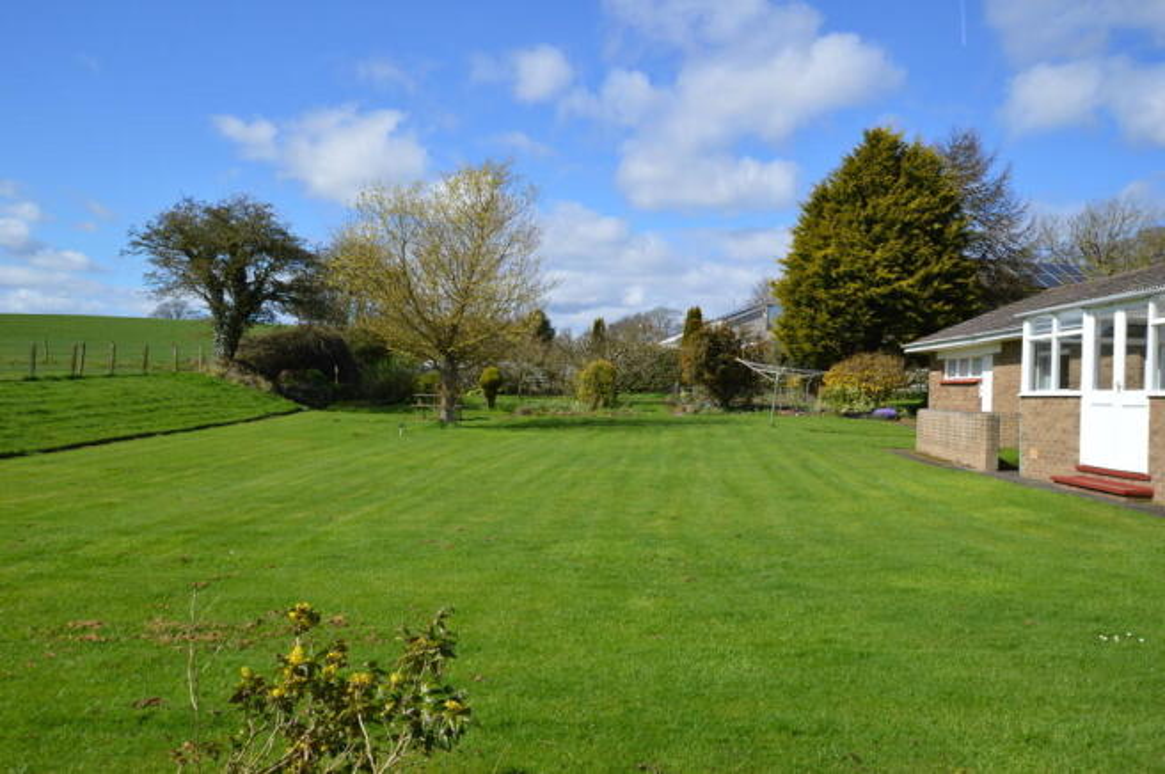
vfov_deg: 43.5
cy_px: 387
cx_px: 582
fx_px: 970
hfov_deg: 62.0
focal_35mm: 30
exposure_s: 1/250
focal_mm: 20
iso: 100
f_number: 8
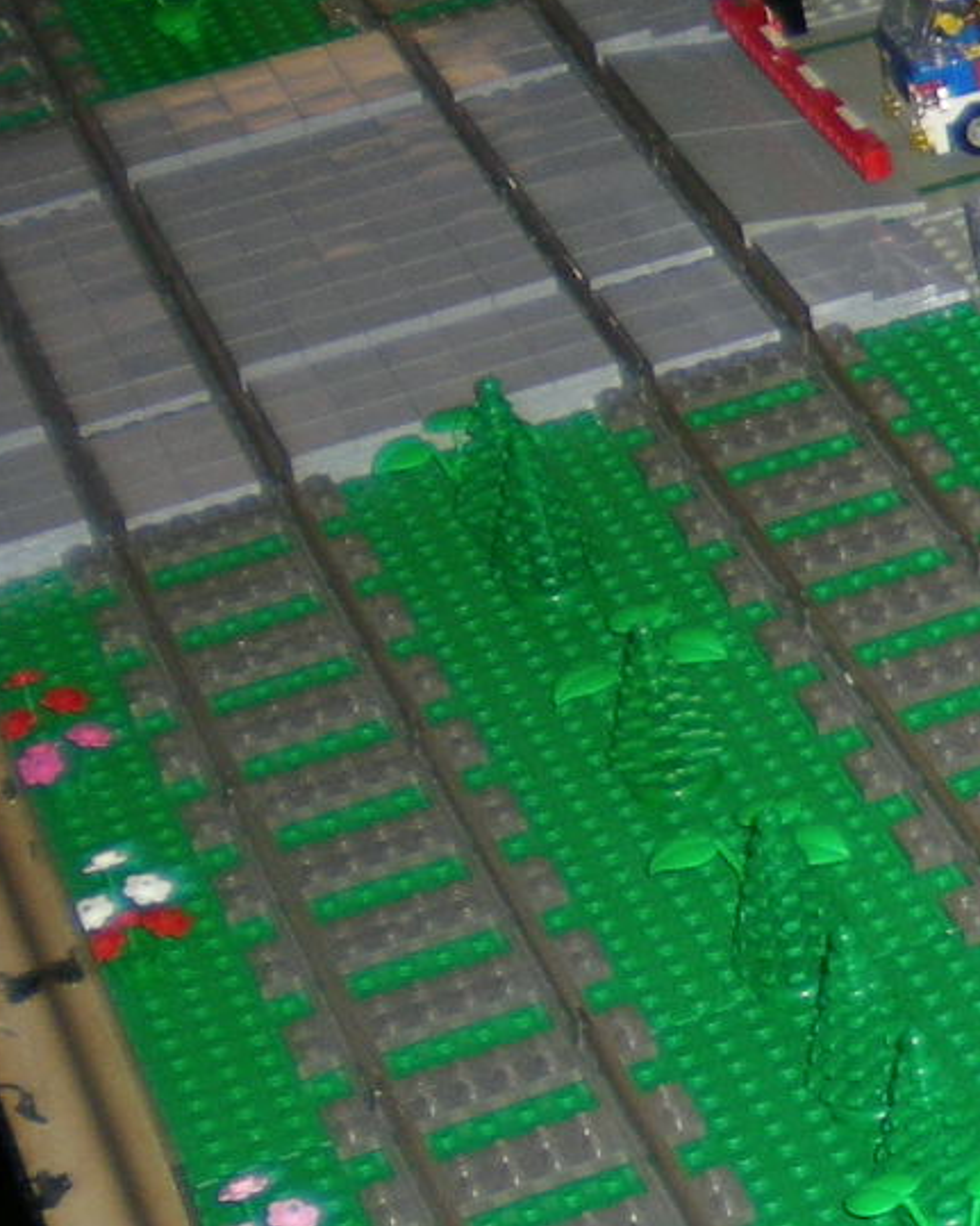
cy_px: 134
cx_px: 2256
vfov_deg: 13.6
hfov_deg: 9.8
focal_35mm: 141
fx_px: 5113
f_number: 3.1
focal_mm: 6.3
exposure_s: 1/60
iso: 66
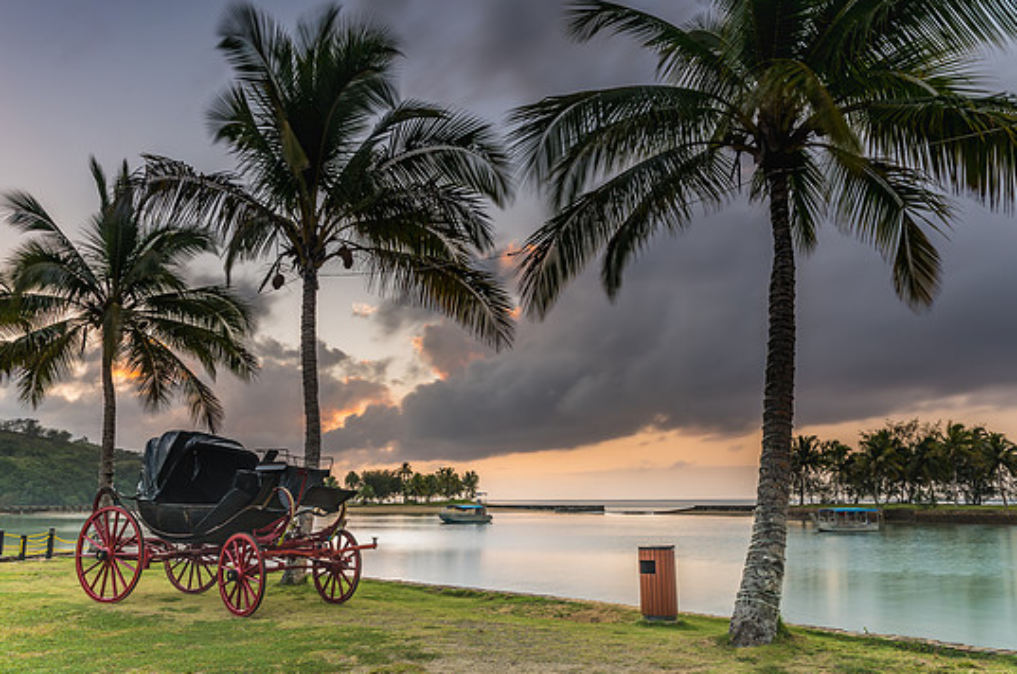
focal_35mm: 27
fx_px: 761
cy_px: 356
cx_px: 487
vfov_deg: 47.7
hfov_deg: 67.4
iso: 50
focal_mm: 16
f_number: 8
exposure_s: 5
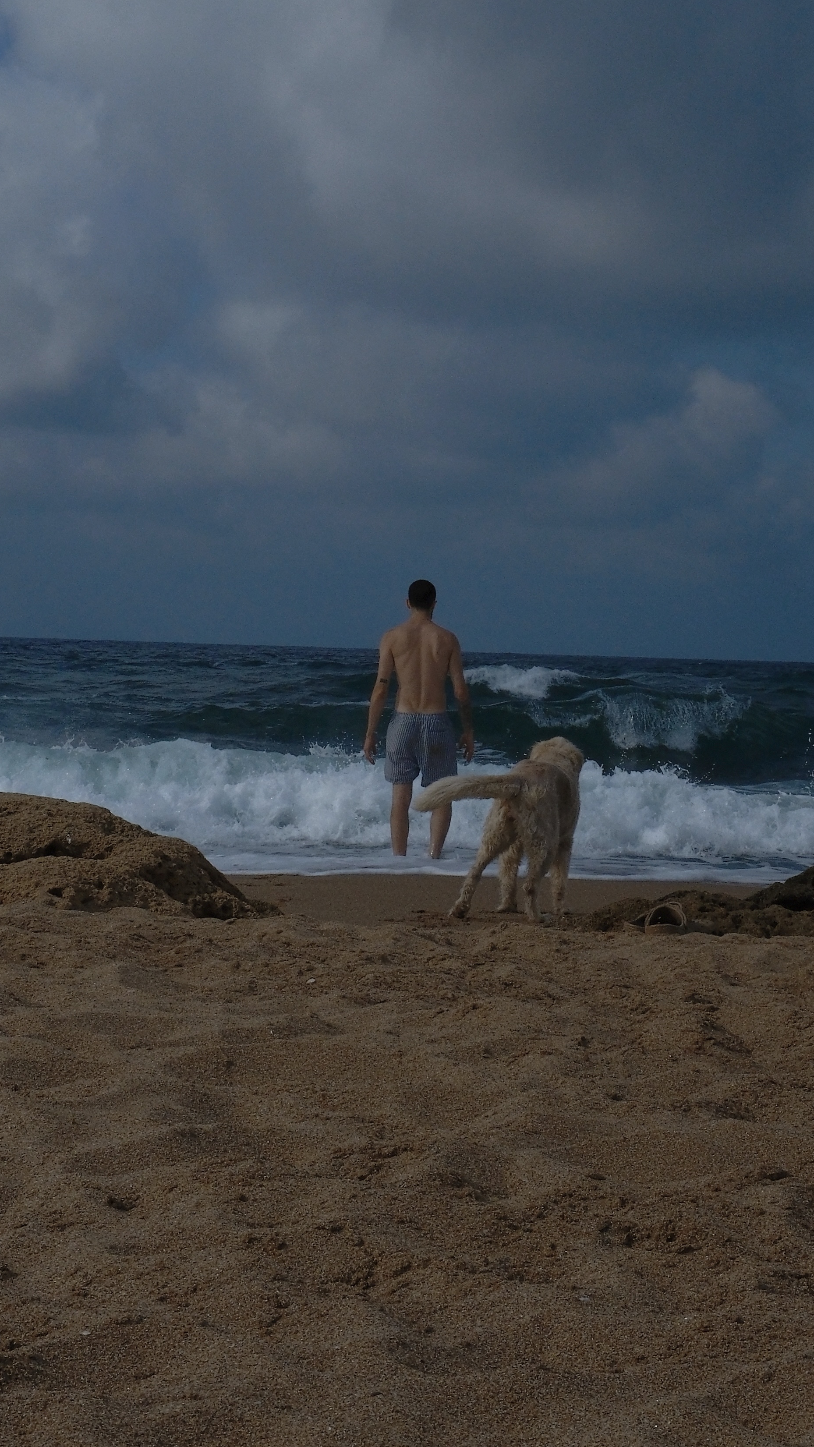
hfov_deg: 21.1
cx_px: 481
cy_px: 378
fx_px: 2187
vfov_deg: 35.9
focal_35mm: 57
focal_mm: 24.3
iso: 320
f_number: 13
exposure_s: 1/3200
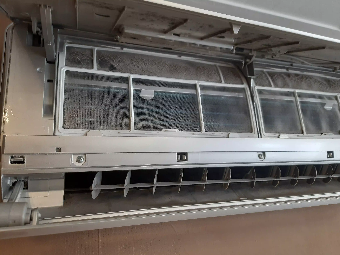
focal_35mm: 24
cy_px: 128
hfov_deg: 71.6
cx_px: 170
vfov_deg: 56.8
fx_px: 236
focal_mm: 5.23
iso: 320
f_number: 1.8
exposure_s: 1/50
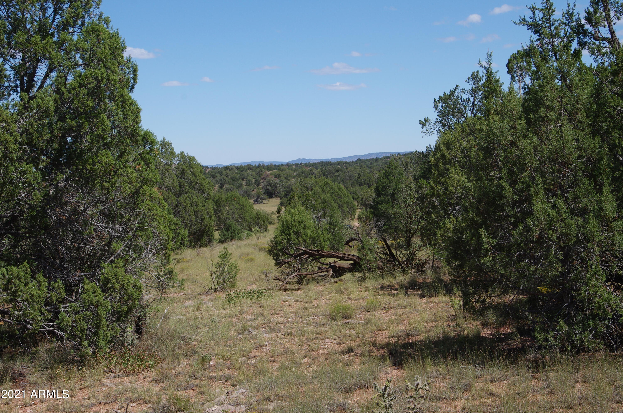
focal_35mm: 64
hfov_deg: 31.5
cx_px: 312
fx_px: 1105
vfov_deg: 21.1
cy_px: 206
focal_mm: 42.5
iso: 200
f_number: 11
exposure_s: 1/125
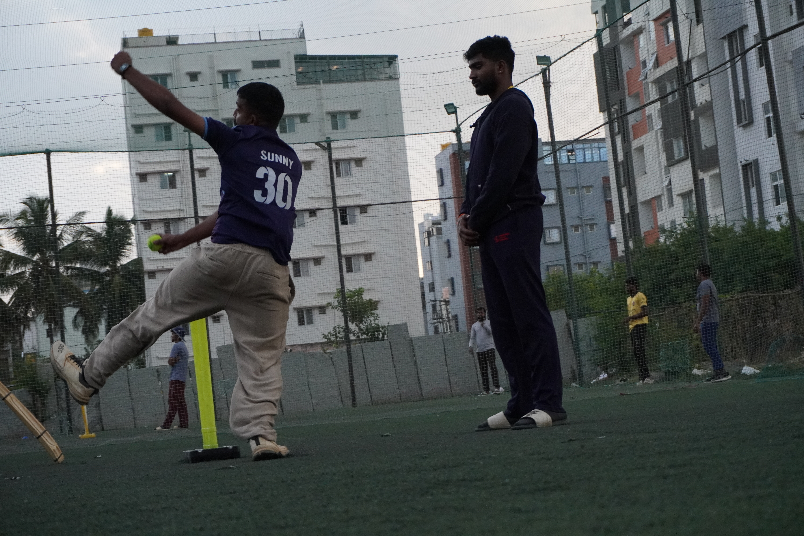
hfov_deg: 27.0
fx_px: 1675
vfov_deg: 18.2
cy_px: 268
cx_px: 402
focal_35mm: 75
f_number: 5.6
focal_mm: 50
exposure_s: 1/1000
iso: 2500
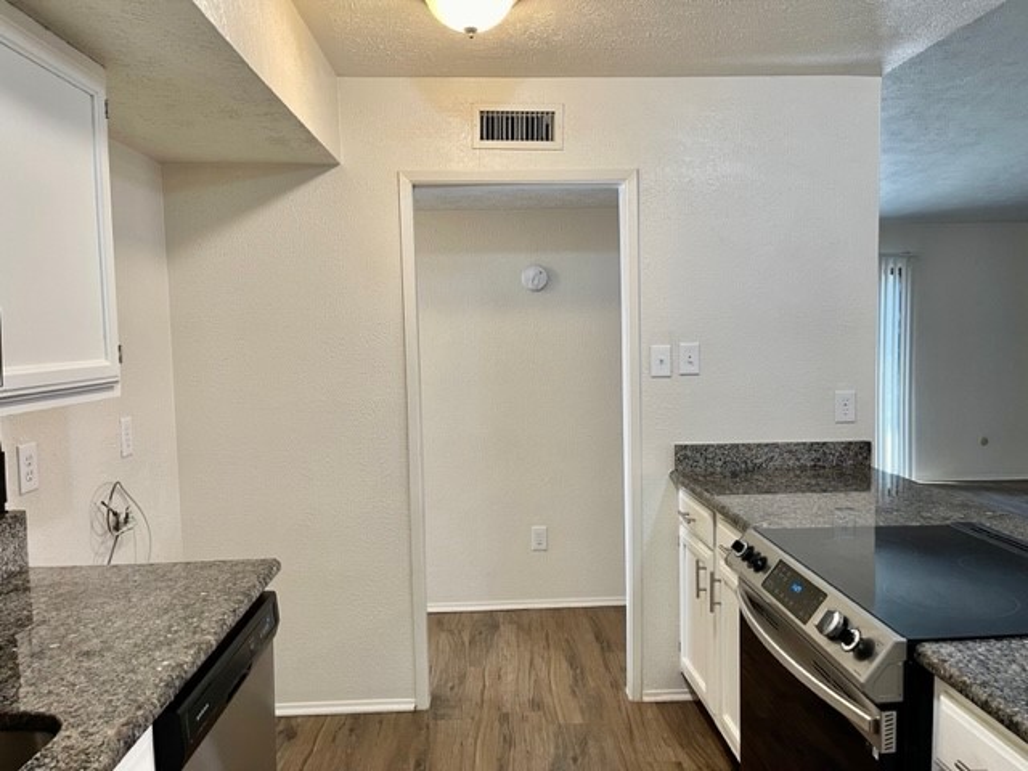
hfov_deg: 67.3
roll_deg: +1.1
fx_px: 772
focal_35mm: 26
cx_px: 514
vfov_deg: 53.1
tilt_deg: -4.3
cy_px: 386
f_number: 1.6
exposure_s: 1/60
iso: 80
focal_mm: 5.1
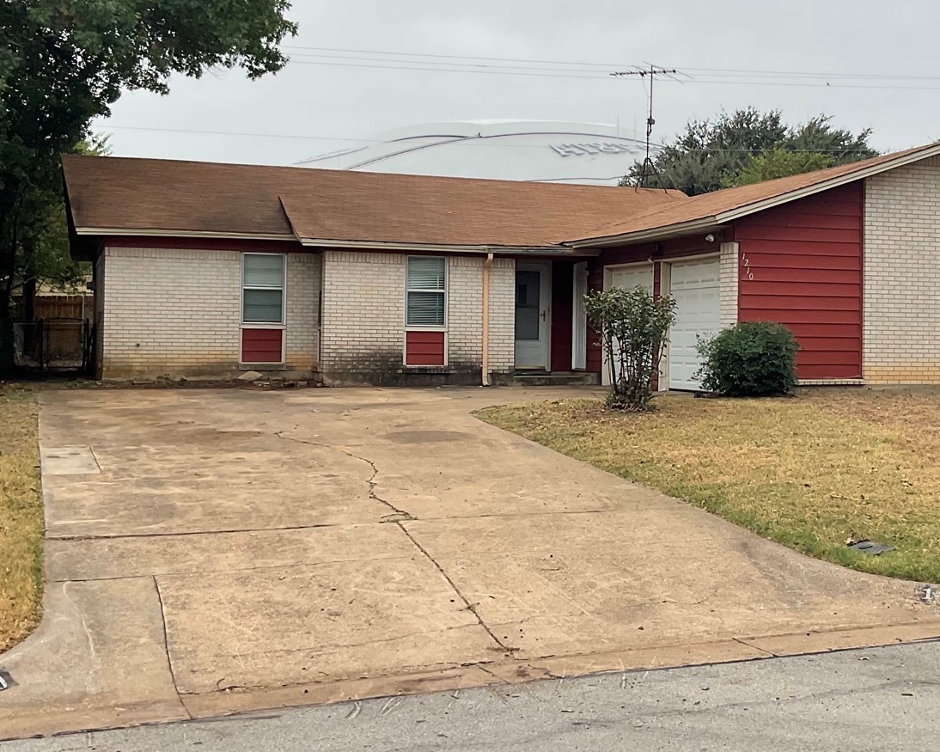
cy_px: 320
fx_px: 1474
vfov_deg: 28.6
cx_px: 691
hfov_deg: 34.7
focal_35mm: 53
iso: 16
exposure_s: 1/781
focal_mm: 3
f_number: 1.8
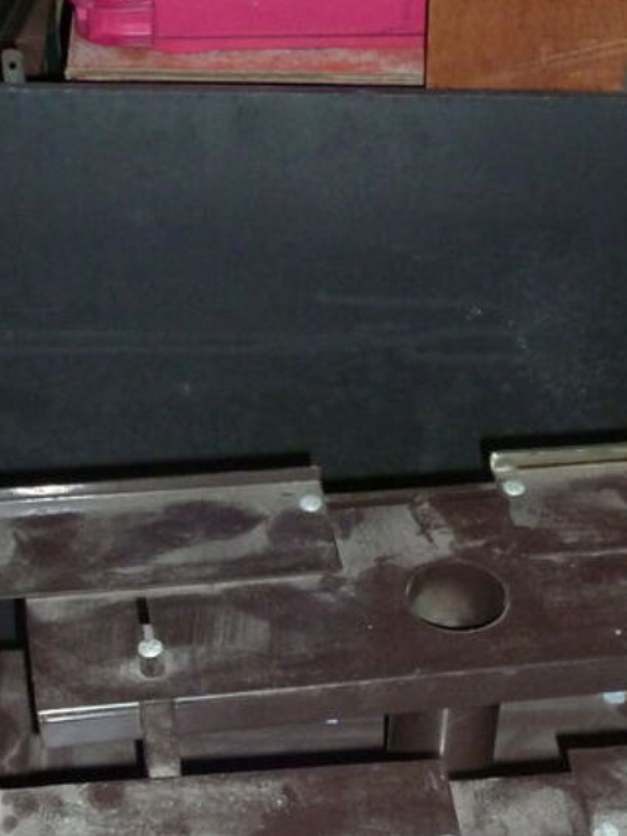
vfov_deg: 24.5
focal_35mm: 75
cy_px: 888
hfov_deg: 19.6
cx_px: 418
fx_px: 1811
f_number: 3.5
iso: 320
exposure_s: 1/30
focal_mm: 5.3
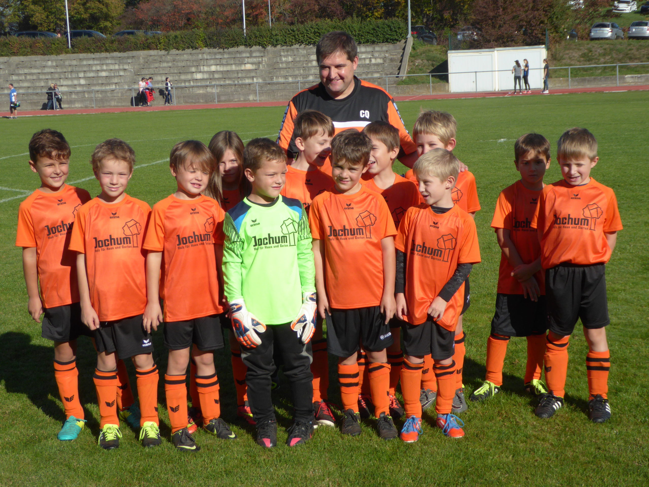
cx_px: 324
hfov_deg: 31.7
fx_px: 1144
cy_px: 244
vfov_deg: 24.0
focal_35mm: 61
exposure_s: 1/1000
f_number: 4.3
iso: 100
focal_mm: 10.9
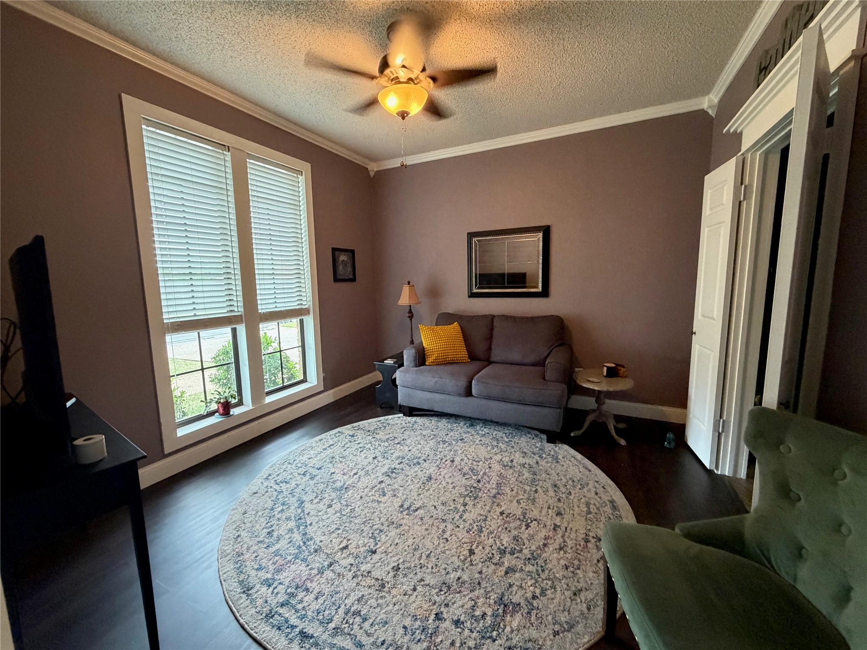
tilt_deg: -8.3
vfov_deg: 85.7
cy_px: 325
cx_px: 434
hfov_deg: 102.1
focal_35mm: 14
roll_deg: +0.3
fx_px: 351
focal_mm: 2.22
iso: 500
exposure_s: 1/60
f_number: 2.2
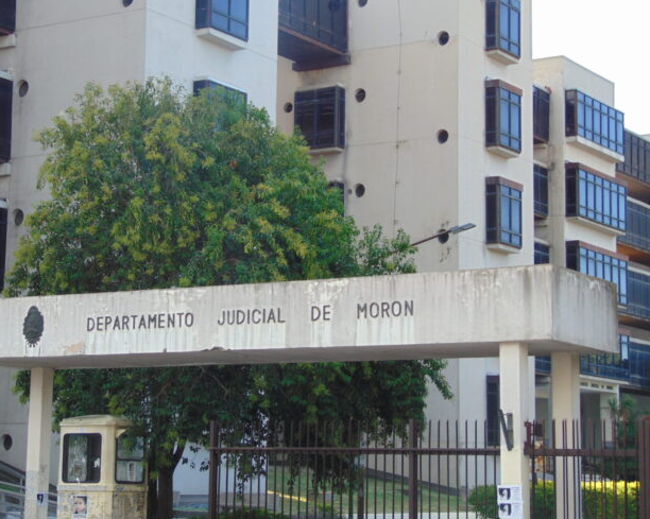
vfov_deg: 17.6
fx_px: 1673
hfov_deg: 22.0
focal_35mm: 87
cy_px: 215
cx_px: 269
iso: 80
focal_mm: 12.8
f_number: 3.7
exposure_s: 1/200
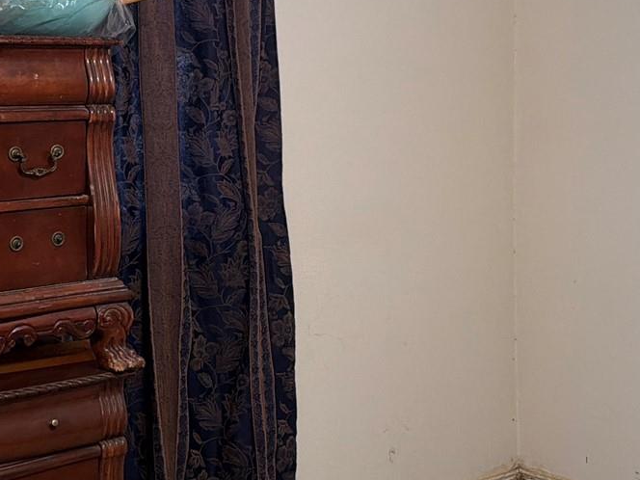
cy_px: 125
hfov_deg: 26.2
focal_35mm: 74
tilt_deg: -1.5
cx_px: 432
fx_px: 1368
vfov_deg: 19.8
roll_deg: +0.2
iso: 320
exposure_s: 1/60
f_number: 1.78
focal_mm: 6.76
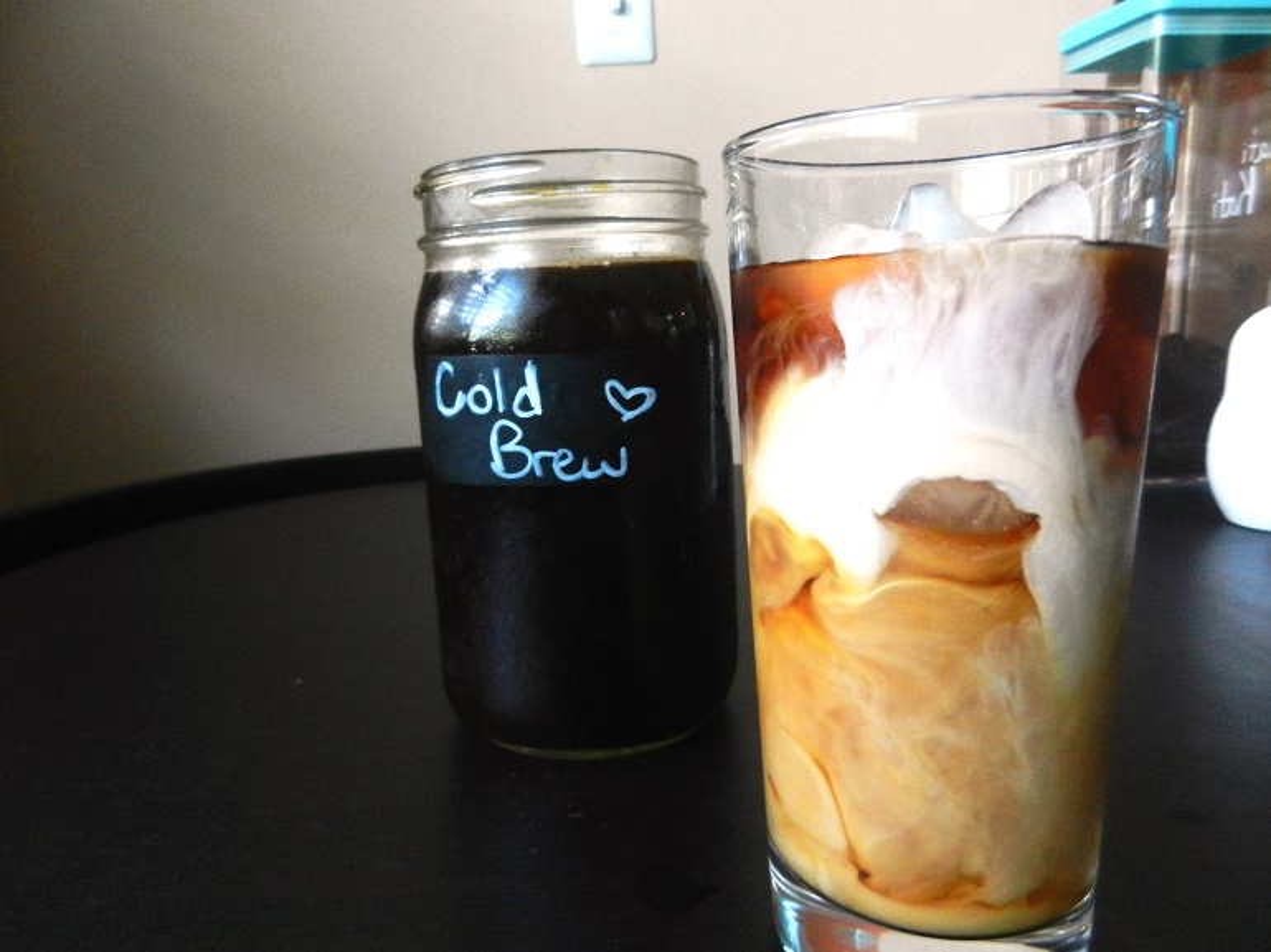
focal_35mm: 25
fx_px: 918
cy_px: 476
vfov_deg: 54.9
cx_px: 636
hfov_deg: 69.4
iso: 640
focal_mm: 4.5
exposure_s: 1/40
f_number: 3.5
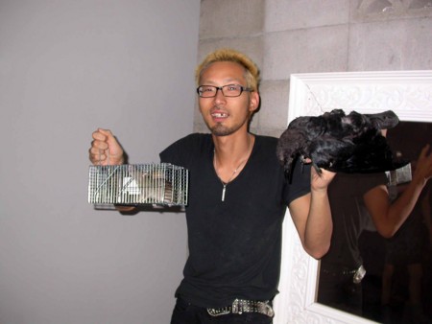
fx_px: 474
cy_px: 162
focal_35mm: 38
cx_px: 216
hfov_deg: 49.0
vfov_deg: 37.8
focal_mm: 7.85
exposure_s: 1/60
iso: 100
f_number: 2.6
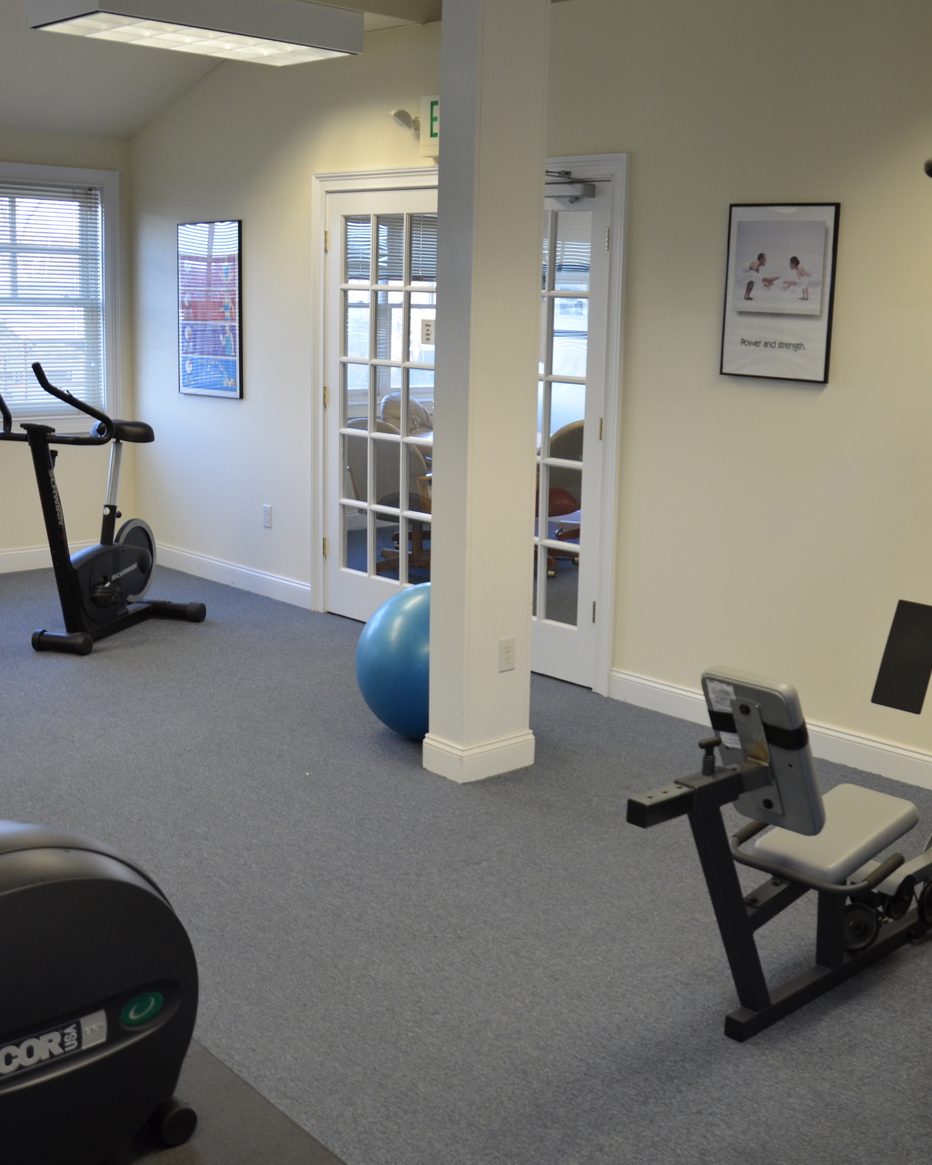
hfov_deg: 37.9
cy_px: 572
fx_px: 1344
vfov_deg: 46.8
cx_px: 603
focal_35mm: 39
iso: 400
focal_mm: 18
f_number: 4
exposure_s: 1/60
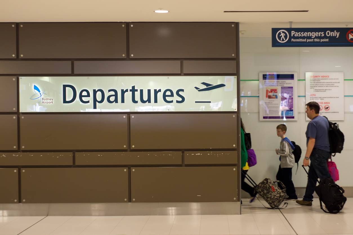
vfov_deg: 18.2
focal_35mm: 75
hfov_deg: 27.0
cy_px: 118
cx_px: 176
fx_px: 735
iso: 400
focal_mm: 50
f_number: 2.5
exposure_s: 1/80
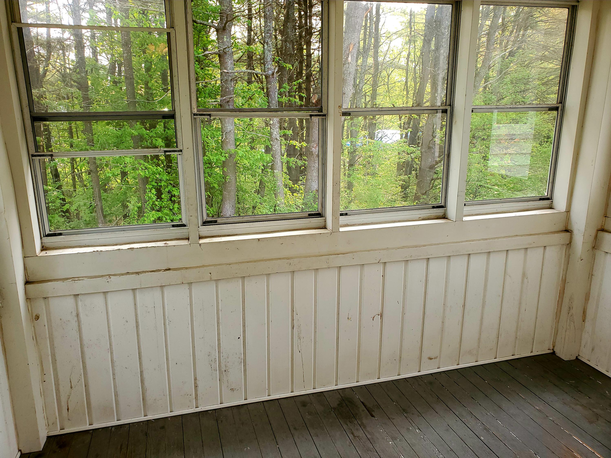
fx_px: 459
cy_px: 229
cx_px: 306
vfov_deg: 53.1
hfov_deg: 67.3
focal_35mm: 26
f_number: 2.4
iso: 64
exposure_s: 1/120
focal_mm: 4.3
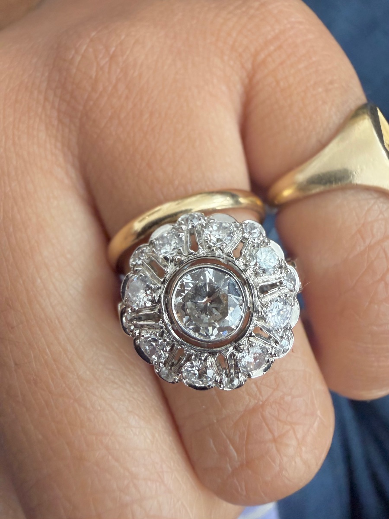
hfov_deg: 56.8
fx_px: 360
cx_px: 194
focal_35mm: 24
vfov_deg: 71.6
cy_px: 260
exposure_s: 1/86
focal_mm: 2.22
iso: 320
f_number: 2.2
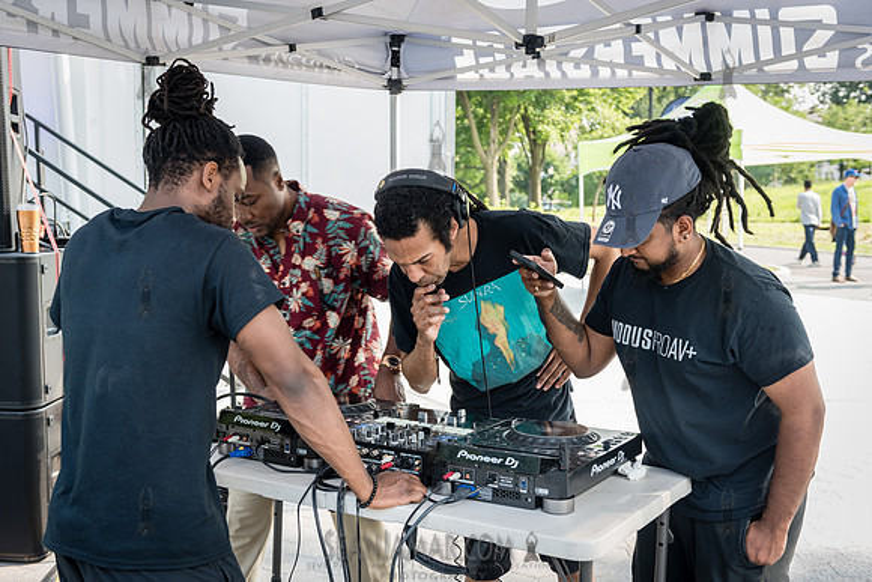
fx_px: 1018
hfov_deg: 46.4
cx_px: 436
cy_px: 291
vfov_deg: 31.9
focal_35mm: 42
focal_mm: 42
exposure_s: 1/125
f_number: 4.5
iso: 200
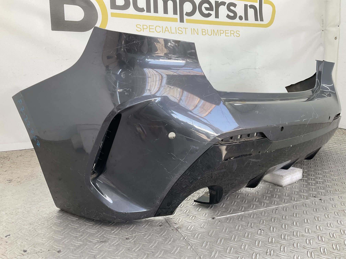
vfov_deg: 48.2
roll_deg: -3.3
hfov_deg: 61.7
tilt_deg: -10.5
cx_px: 173
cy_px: 130
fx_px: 290
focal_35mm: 29
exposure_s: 1/120
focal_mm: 3
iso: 25
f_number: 1.8
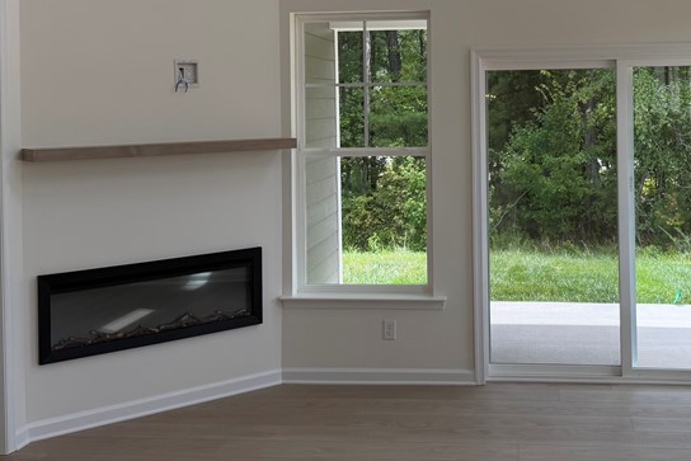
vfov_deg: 28.2
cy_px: 104
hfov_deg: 41.6
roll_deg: +0.7
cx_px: 437
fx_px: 902
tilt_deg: +0.6
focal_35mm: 47
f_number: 1.78
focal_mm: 6.76
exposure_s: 1/878
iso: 100
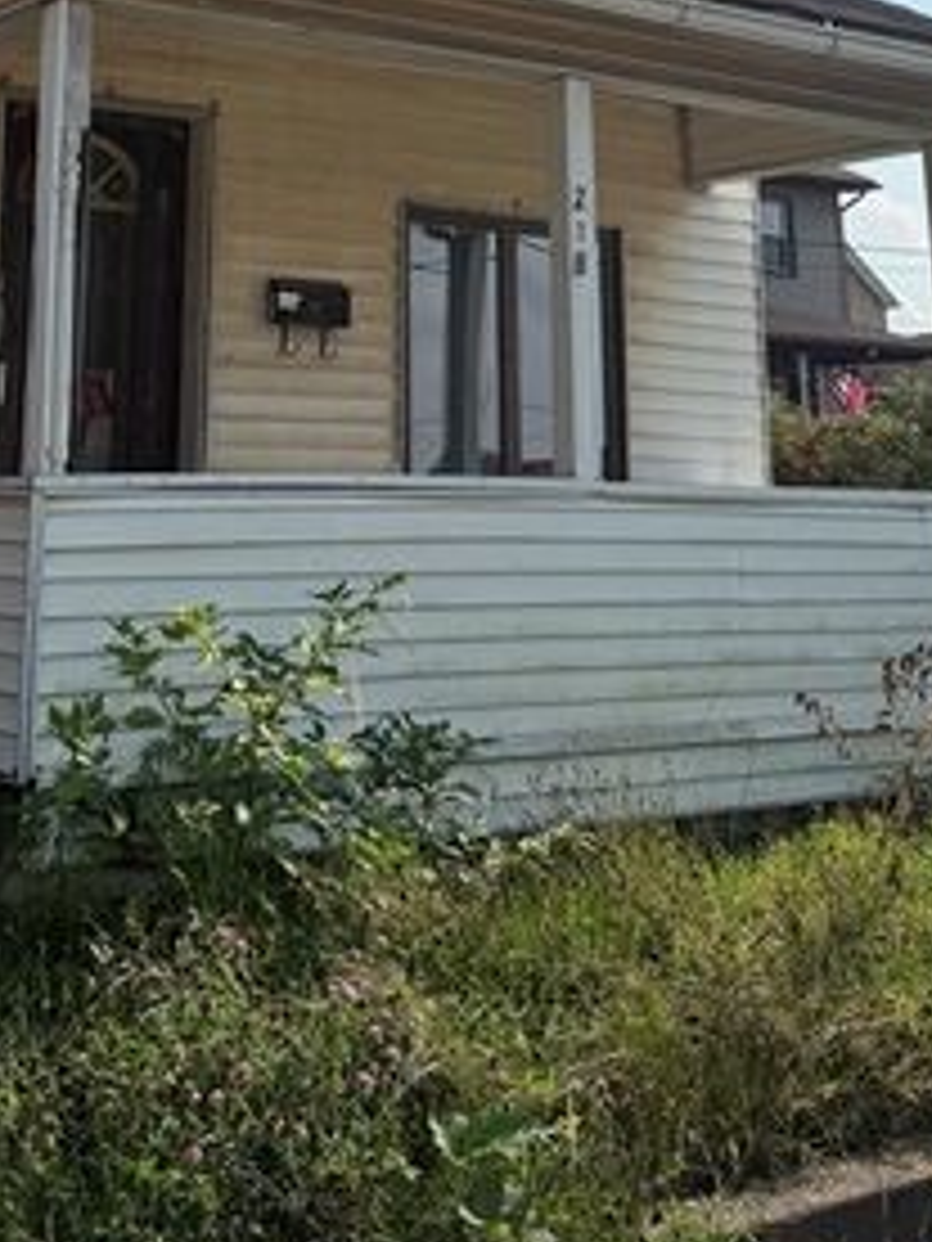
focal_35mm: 58
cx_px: 387
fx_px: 2082
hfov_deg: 25.2
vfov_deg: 30.8
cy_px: -2
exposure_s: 1/8130
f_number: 1.78
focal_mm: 6.76
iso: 80
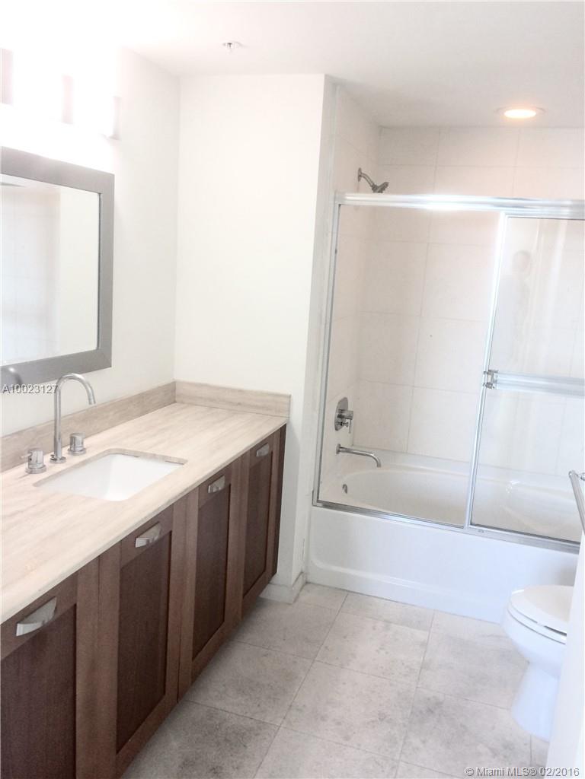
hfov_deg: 48.2
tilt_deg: -12.8
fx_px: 653
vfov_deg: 61.7
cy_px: 390
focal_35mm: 29
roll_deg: -2.0
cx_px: 292
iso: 50
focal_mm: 4.15
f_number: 2.2
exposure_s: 1/30
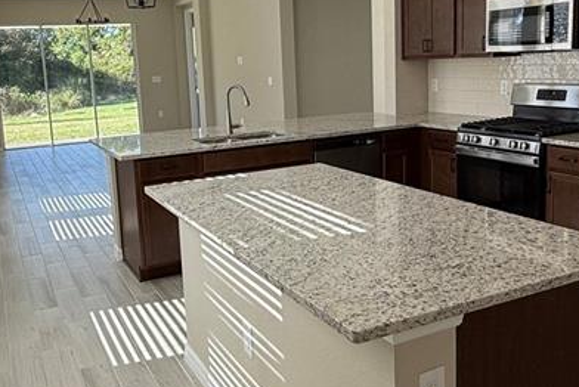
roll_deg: +2.5
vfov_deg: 34.9
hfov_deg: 50.6
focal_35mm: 38
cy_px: 148
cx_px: 270
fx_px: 612
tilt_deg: -8.6
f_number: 2.2
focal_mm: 2.22
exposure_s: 1/248
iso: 50
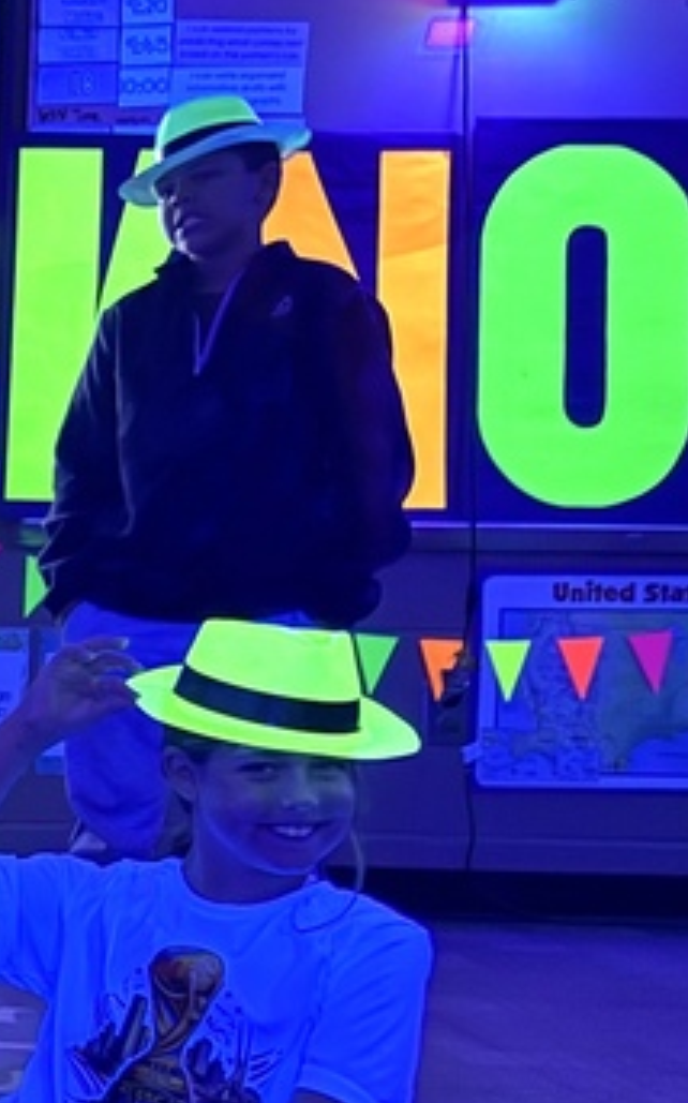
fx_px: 2283
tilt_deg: -7.9
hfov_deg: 13.1
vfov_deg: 27.1
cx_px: -942
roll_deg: -0.9
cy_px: 605
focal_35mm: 76
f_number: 1.78
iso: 2000
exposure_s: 1/15
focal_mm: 6.76
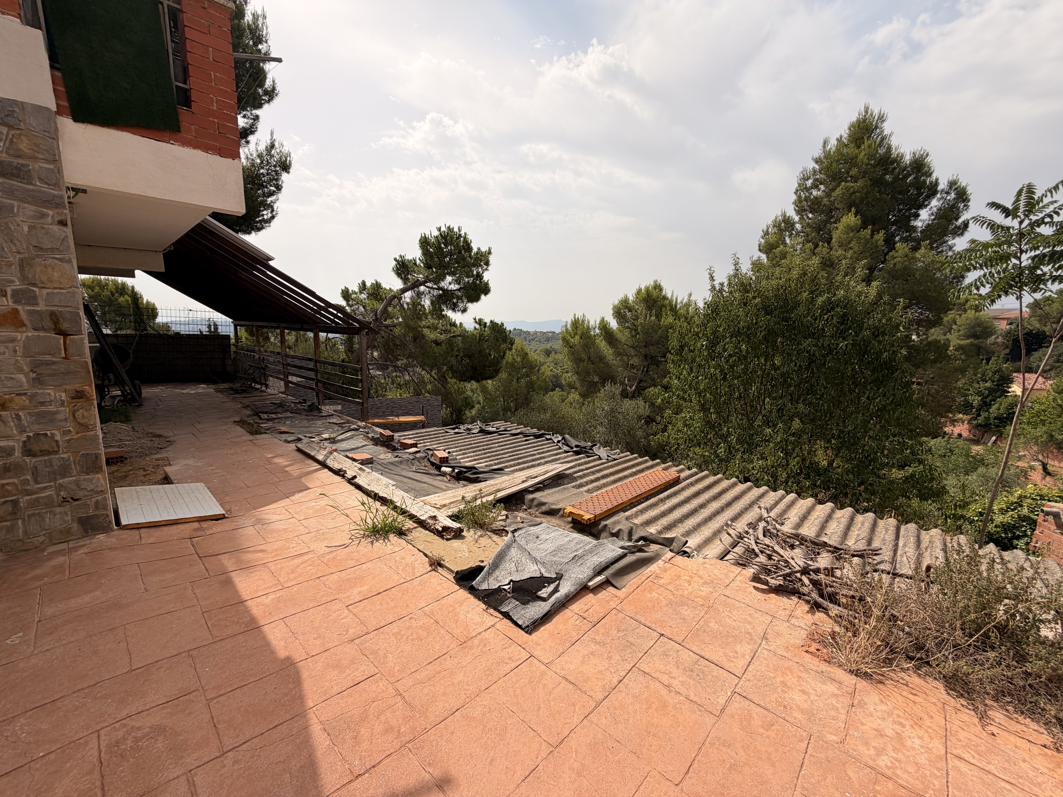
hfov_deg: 102.1
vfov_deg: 85.7
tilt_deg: -13.0
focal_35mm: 14
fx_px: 430
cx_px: 532
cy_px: 398
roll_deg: -0.1
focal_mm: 2.22
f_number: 2.2
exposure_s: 1/1368
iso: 20
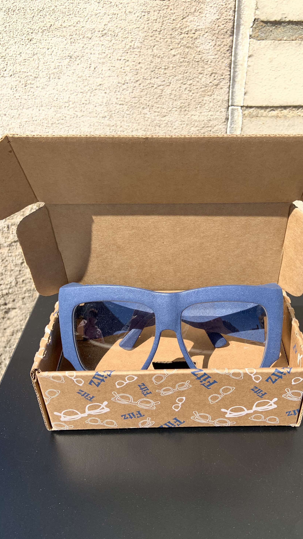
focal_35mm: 29
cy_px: 274
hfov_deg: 40.0
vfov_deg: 66.1
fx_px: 414
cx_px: 182
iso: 25
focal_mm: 4.25
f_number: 1.8
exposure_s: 1/1812
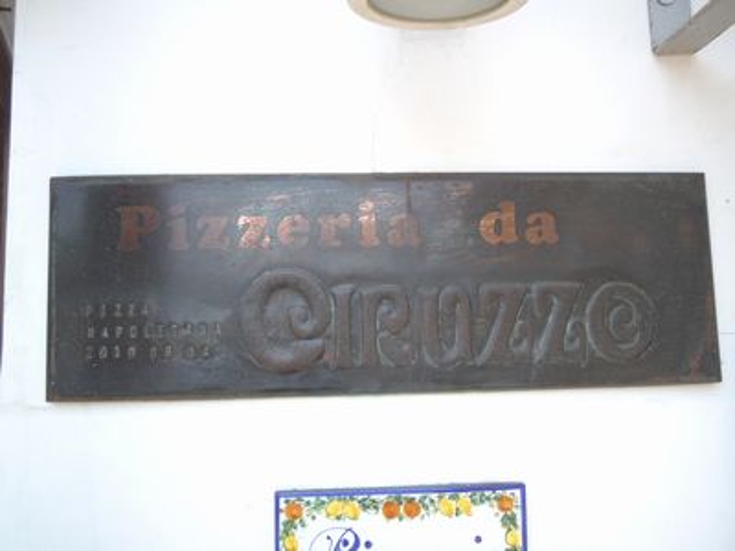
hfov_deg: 55.4
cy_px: 276
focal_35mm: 33
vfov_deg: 42.9
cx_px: 368
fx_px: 701
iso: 100
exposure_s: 1/320
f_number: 4
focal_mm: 5.9
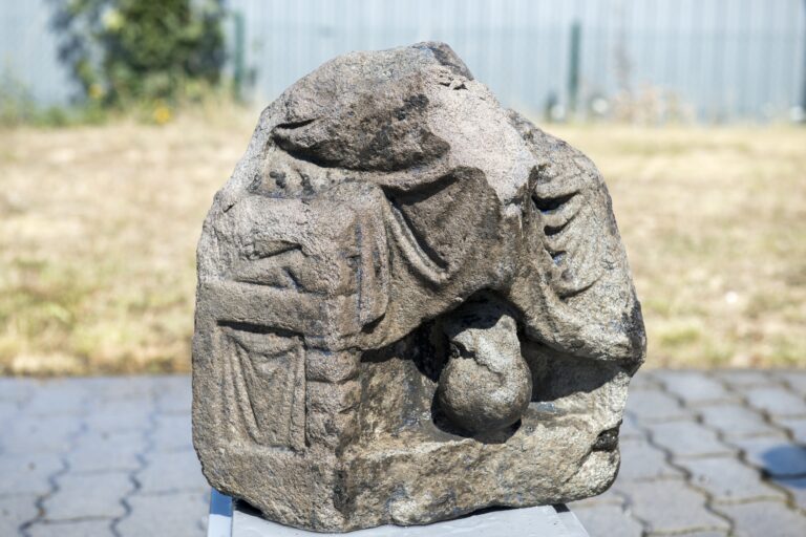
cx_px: 403
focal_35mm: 70
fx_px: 1567
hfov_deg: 28.8
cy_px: 268
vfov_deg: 19.5
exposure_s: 1/400
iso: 100
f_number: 6.3
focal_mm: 70
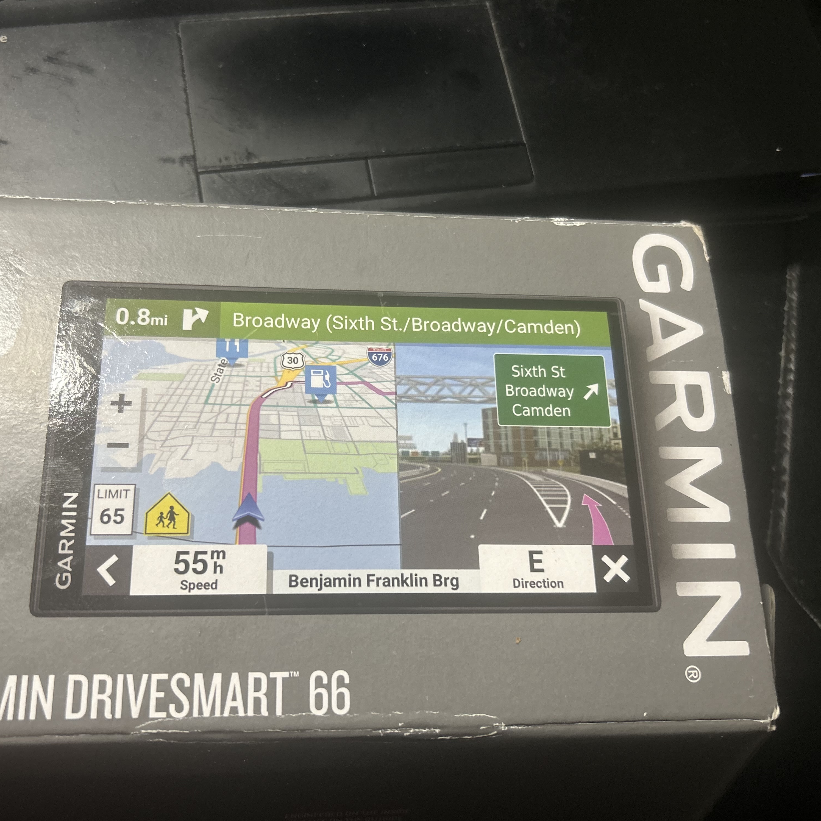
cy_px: 411
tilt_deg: -70.8
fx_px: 832
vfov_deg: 52.5
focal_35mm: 31
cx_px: 363
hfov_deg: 52.4
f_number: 1.5
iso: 125
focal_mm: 5.7
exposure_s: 1/61
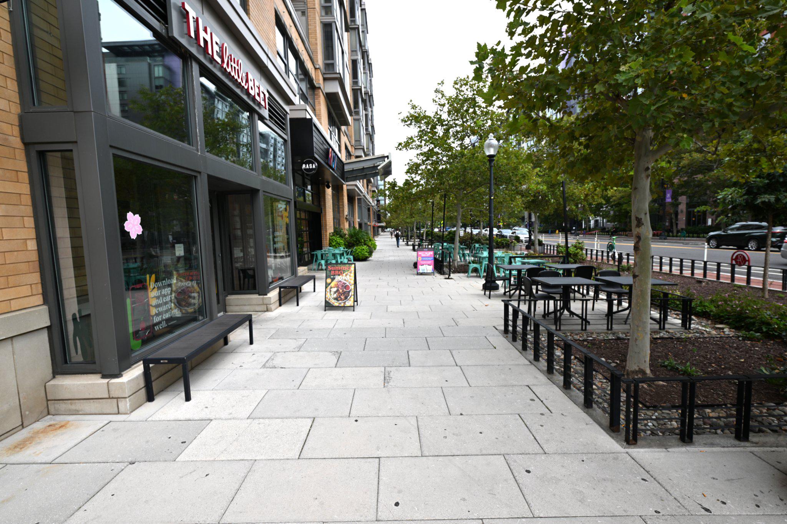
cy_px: 262
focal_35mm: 18
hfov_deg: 91.6
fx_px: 383
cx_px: 394
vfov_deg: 68.9
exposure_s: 1/250
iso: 100
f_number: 7.1
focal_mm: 17.5
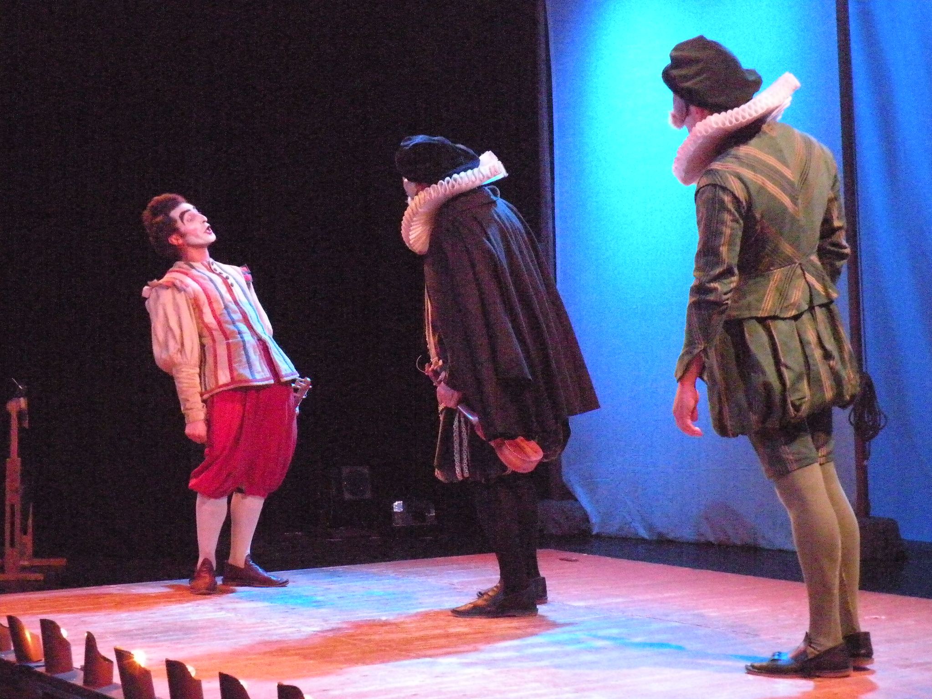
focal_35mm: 67
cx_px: 466
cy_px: 350
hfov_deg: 29.0
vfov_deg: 21.9
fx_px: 1804
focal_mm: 11.9
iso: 2000
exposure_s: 1/31.7
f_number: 3.5
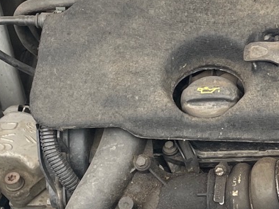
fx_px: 959
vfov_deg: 12.4
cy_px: 142
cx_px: 357
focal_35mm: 119
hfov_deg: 15.8
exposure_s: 1/198
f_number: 1.6
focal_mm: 4.2
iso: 32
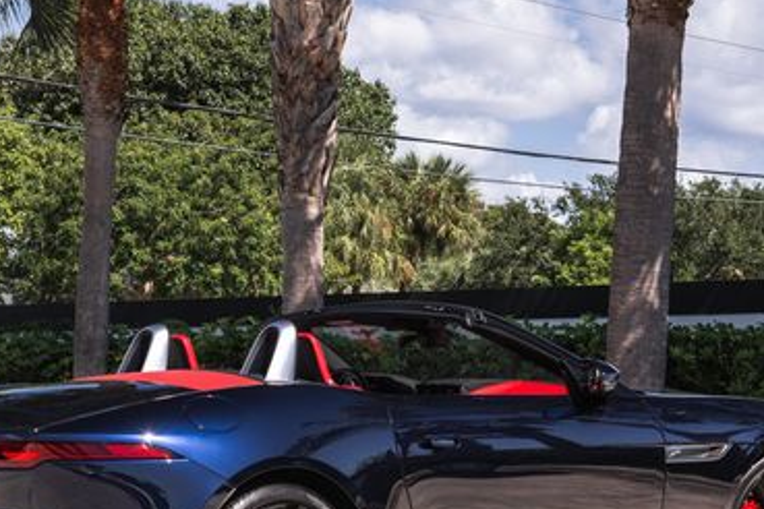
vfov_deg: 12.8
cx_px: 355
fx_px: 2271
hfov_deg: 19.1
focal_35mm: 107
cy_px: 372
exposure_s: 1/160
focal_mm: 47
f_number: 7.1
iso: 200
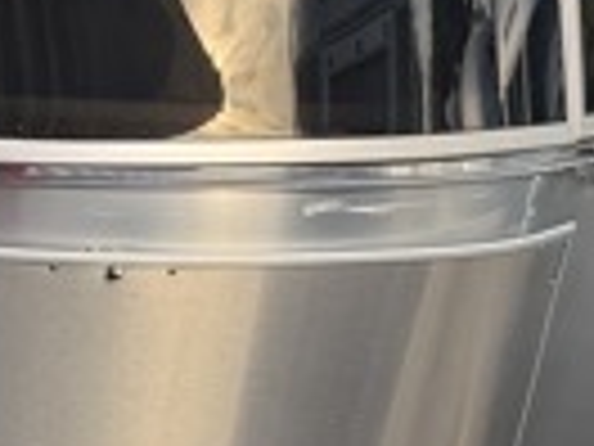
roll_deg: -1.8
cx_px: -716
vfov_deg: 8.0
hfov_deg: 9.7
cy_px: 149
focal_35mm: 186
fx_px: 3192
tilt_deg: -4.9
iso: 80
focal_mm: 6.76
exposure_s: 1/695
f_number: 1.78
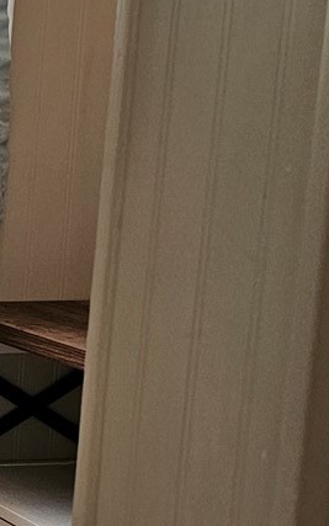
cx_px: -522
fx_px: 1678
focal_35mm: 117
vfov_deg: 17.8
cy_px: 362
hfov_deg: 9.6
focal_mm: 6.3
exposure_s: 1/180
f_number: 1.7
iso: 125
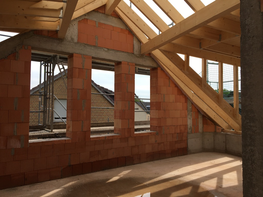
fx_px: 220
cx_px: 132
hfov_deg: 61.7
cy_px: 98
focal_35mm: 29
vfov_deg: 48.2
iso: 25
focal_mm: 4.15
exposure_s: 1/1202
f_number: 2.2
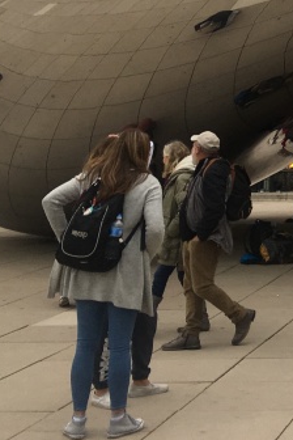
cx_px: 553
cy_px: -42
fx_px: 1123
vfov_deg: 21.1
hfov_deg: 13.2
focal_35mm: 92
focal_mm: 4.15
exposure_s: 1/158
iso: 25
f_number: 2.2
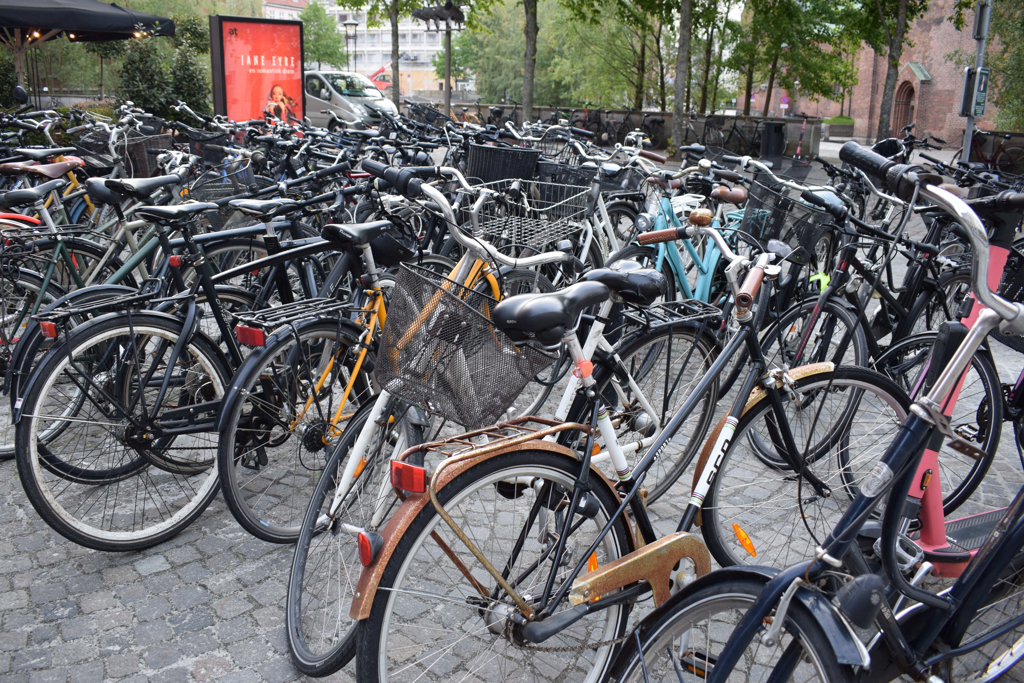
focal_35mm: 30
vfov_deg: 43.6
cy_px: 322
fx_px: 853
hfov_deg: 61.9
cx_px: 481
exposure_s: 1/80
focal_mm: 18
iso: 400
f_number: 4.5
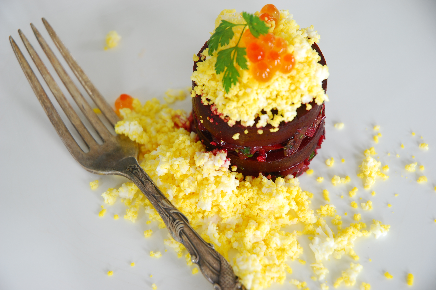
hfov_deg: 19.3
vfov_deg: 12.9
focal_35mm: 106
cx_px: 216
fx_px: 1284
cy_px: 145
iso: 160
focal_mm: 70
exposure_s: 1/6
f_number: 5
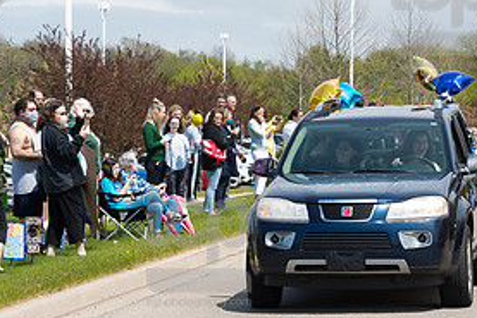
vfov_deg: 6.9
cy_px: 247
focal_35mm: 199
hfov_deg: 10.3
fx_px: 2638
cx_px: 200
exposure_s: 1/800
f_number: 7.1
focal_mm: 95
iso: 1000
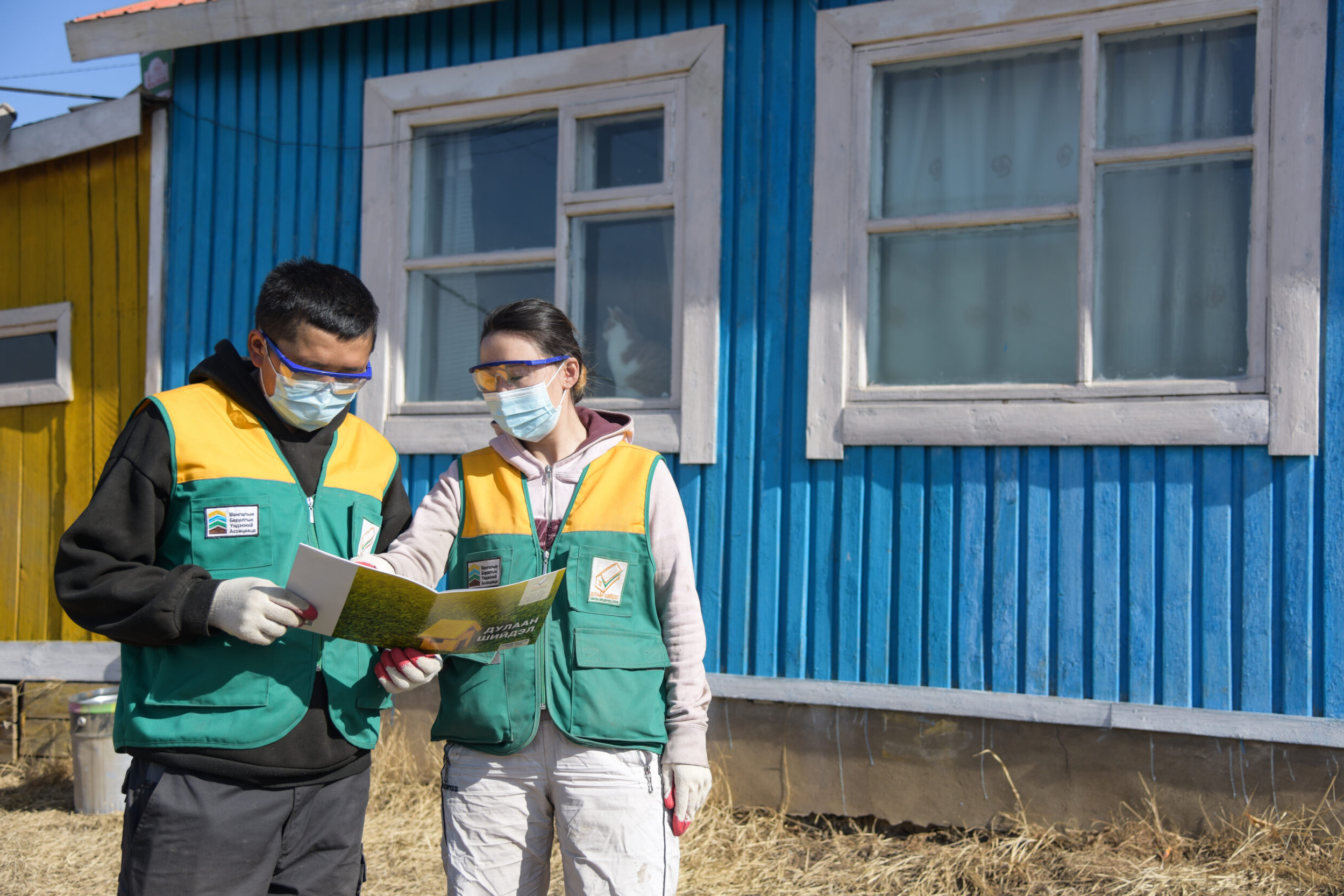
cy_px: 449
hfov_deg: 47.4
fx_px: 1531
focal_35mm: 41
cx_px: 669
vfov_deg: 32.6
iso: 100
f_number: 4
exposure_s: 1/800
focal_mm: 40
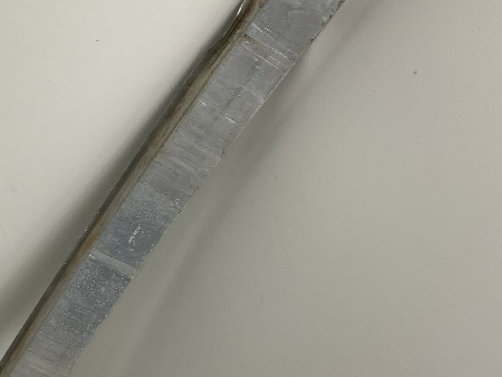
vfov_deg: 27.0
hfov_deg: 35.1
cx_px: 158
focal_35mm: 54
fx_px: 783
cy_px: 205
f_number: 1.8
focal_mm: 3
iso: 40
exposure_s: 1/100
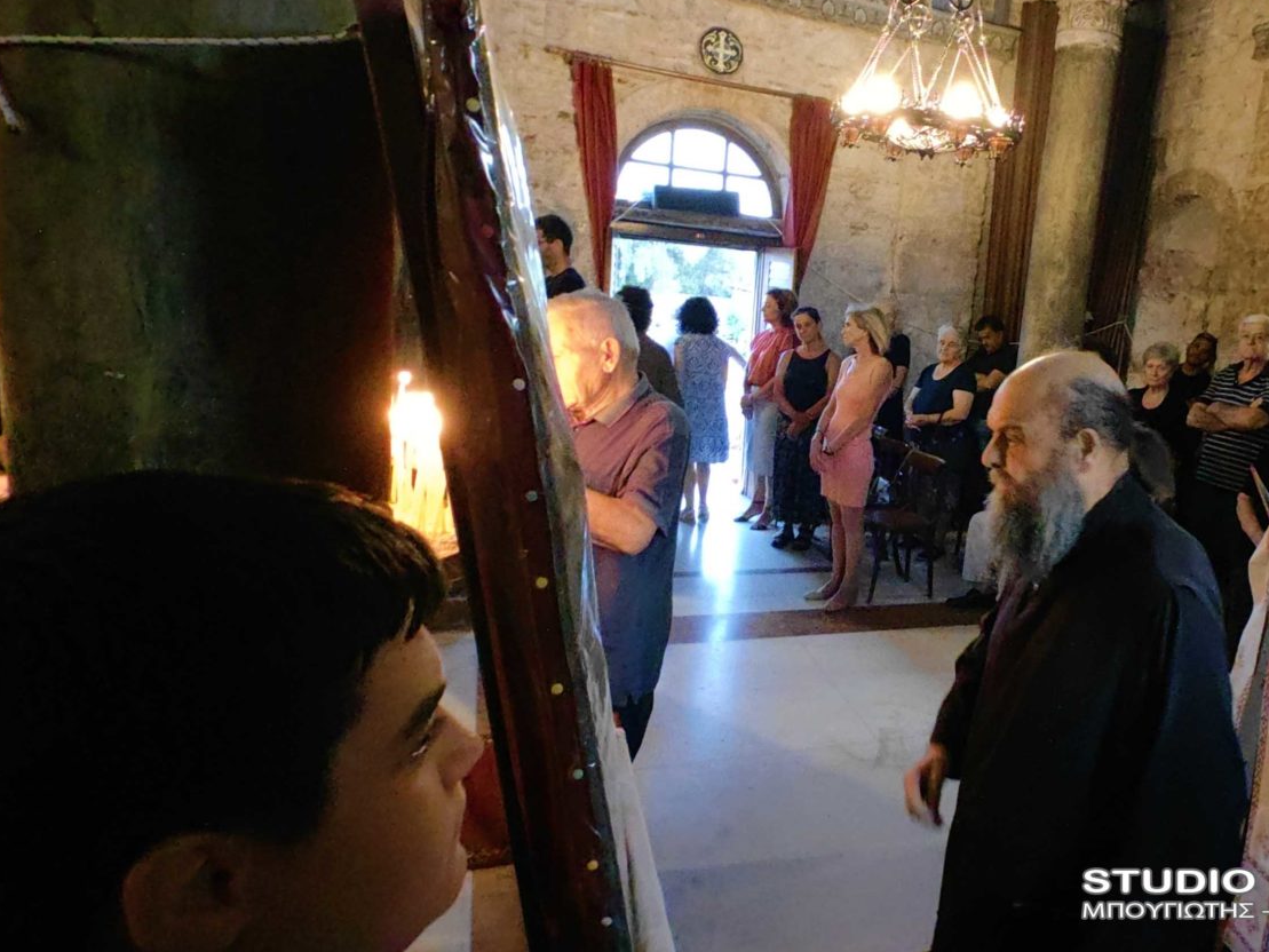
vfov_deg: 56.8
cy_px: 439
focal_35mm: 24
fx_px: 880
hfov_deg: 69.1
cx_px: 867
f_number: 2.2
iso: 50
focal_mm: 1.76
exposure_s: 1/167
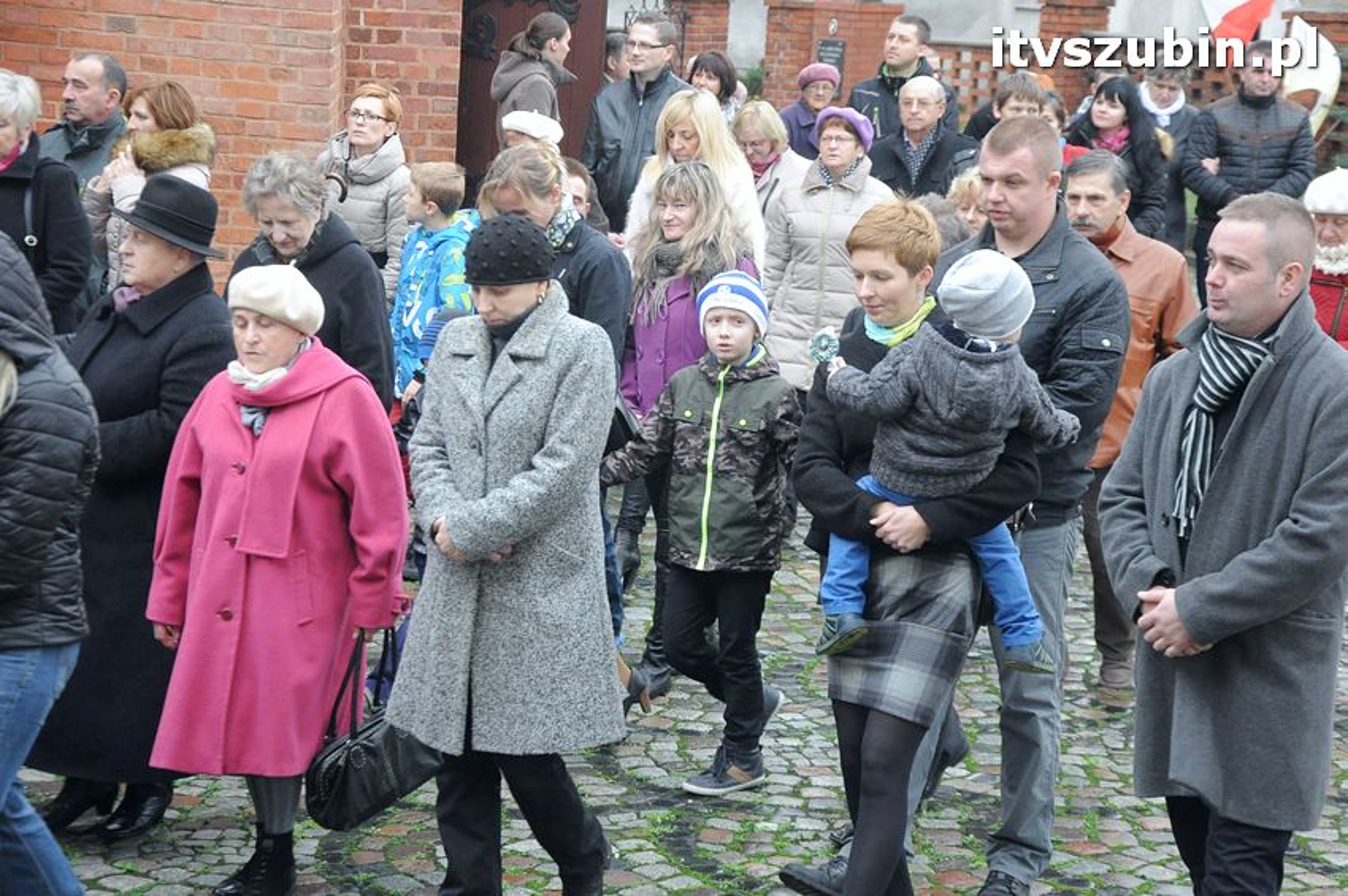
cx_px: 674
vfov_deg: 17.5
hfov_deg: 26.0
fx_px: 2918
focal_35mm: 78
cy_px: 448
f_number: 5.6
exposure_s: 1/125
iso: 1600
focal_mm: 52
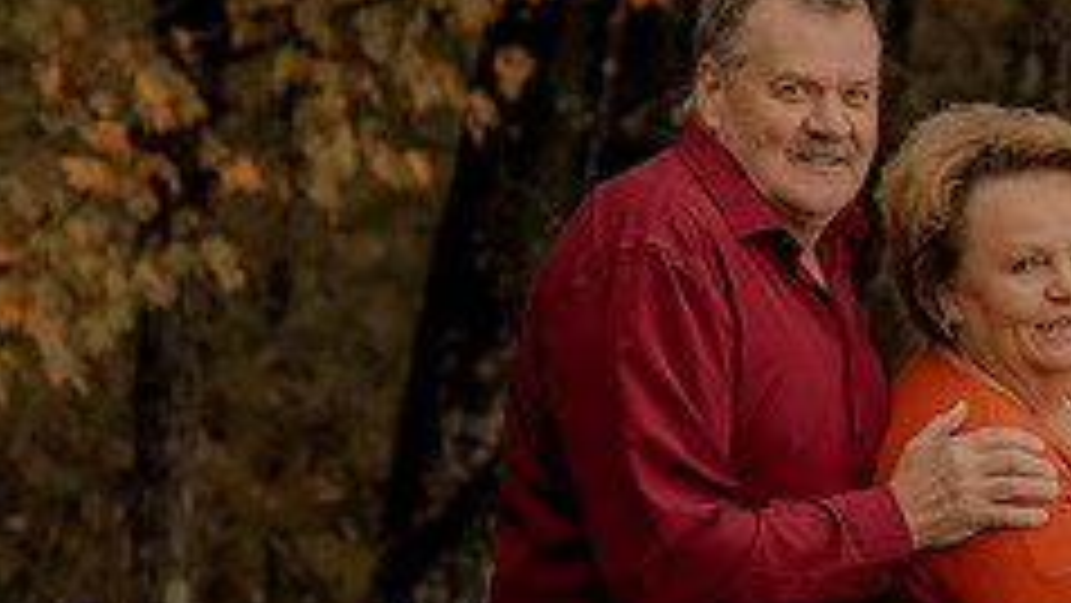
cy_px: 603
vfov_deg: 4.5
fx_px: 7613
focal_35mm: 268
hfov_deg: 8.0
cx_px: 1156
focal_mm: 70
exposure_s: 1/160
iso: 250
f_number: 2.8
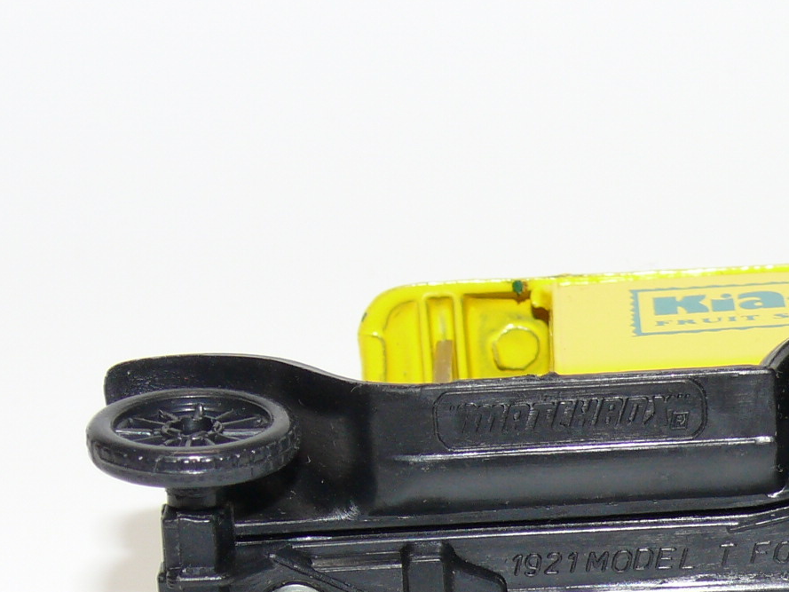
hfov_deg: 11.5
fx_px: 3898
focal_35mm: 171
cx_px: 605
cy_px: 513
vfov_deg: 8.7
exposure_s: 1/30
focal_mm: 12.9
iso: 100
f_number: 4
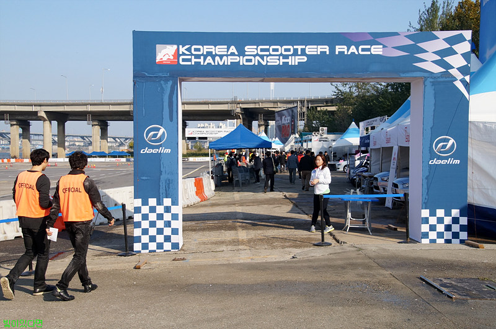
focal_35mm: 42
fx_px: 578
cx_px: 248
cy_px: 164
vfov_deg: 31.8
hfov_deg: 46.5
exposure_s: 1/800
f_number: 8
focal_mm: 28
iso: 400
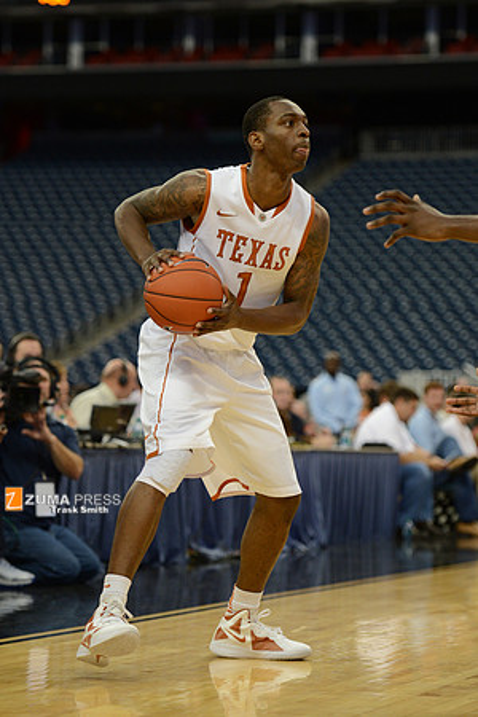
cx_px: 239
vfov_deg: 18.3
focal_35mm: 112
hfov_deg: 12.2
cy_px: 358
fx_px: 2230
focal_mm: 112
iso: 2000
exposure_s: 1/1250
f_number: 2.8
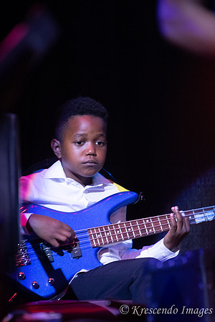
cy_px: 161
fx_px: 2351
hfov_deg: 5.2
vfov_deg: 7.8
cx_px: 108
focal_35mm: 262
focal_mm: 175
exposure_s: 1/160
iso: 3200
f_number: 2.8
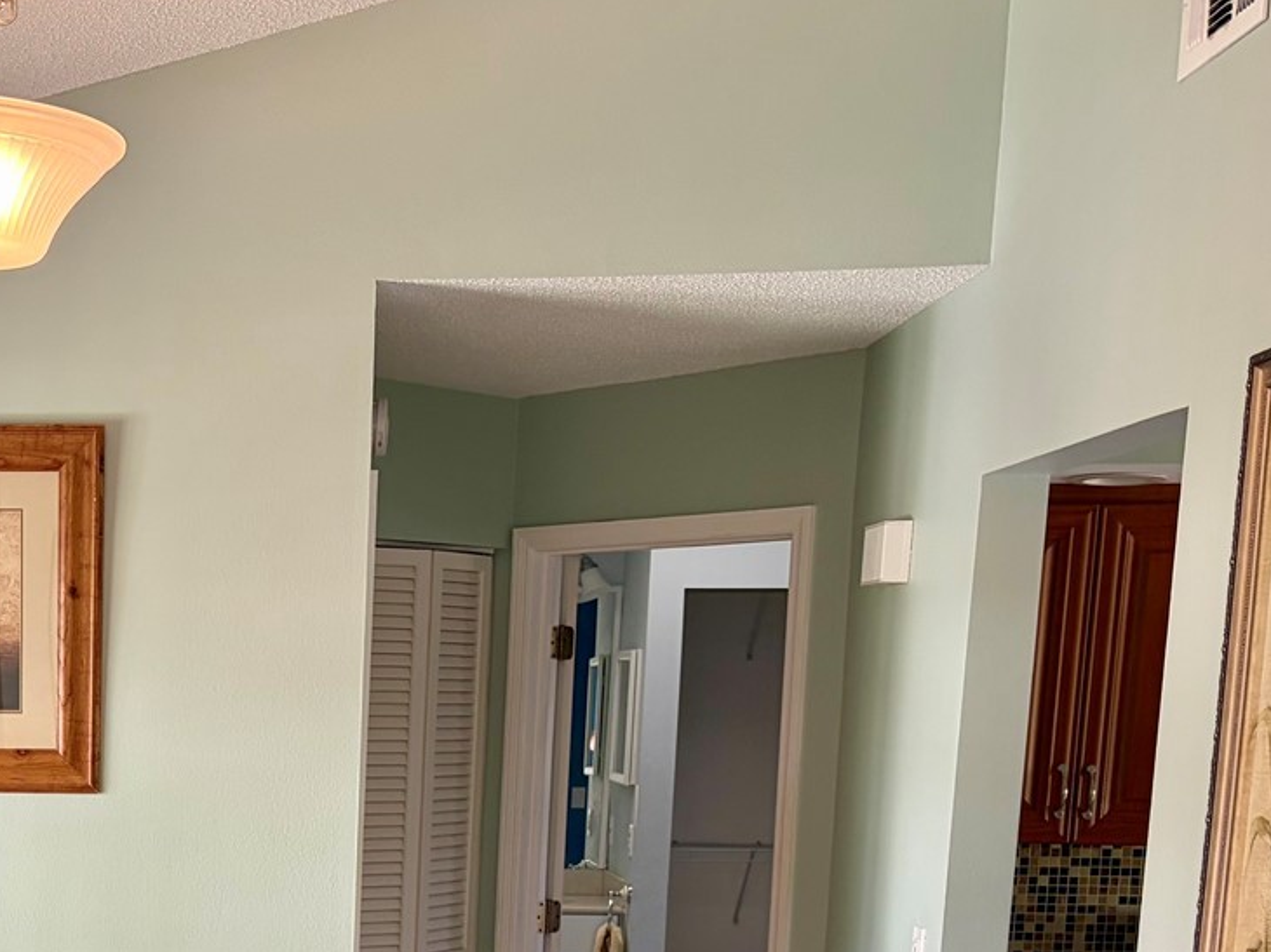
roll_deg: -0.3
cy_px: 1001
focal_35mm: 57
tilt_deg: -8.5
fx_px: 2092
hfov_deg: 31.3
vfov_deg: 24.2
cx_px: 7
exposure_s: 1/60
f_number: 1.6
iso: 100
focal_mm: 5.96
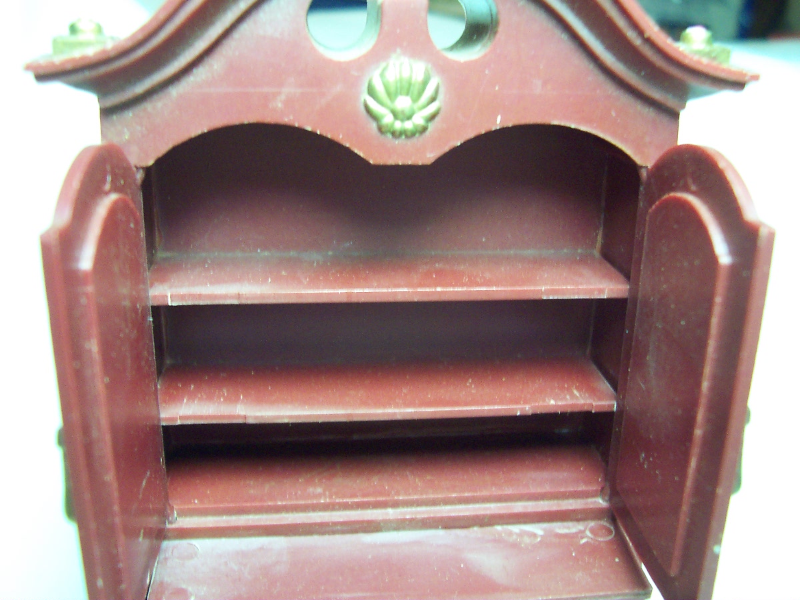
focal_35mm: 37
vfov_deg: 38.7
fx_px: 855
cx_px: 400
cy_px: 300
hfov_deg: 50.1
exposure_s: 1/20
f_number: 2.8
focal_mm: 5.6
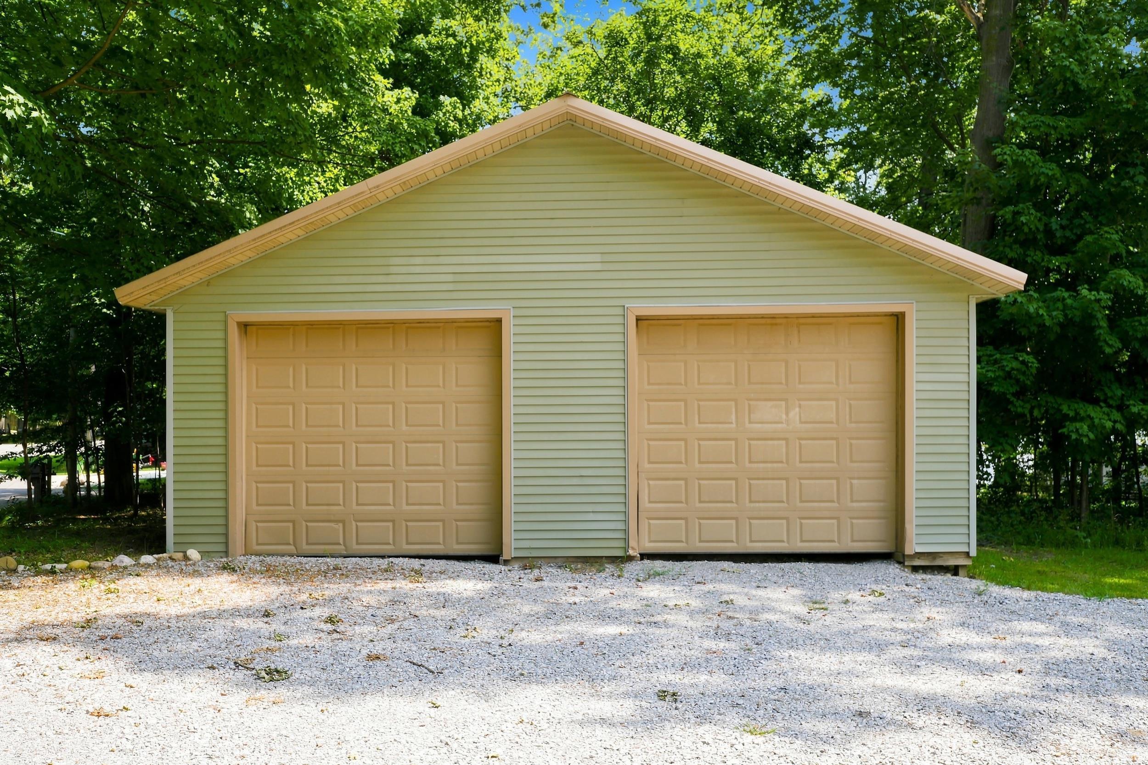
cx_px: 574
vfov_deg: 43.6
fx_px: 957
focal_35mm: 30
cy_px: 382
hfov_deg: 61.9
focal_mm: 20
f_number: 5
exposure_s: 1/200
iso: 100
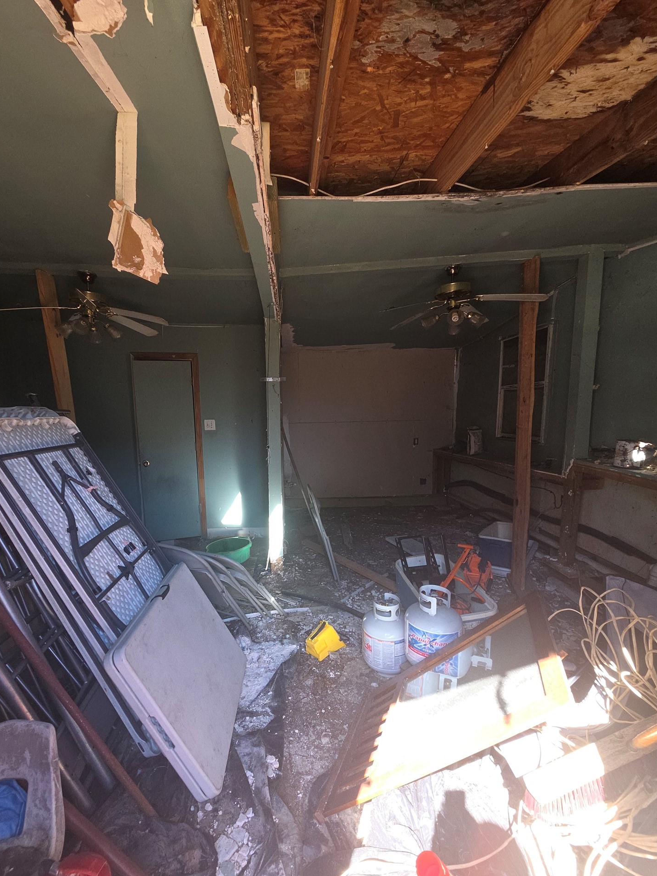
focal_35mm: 14
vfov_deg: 102.0
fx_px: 354
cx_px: 305
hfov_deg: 85.5
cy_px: 457
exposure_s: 1/60
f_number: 2.2
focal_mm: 2.2
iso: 50
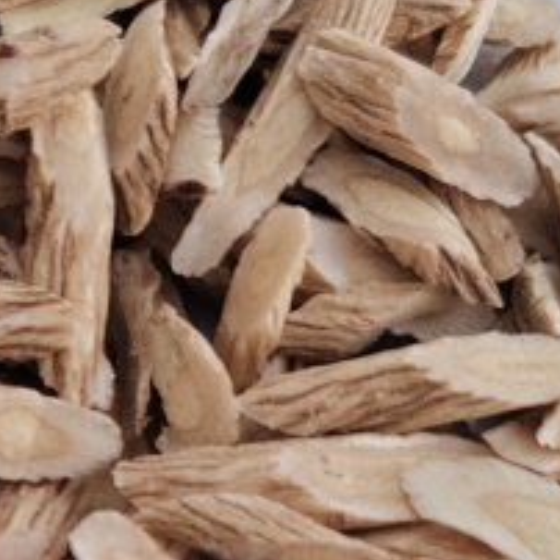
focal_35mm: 126
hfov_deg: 13.2
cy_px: 755
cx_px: -252
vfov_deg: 13.3
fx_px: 2306
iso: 5000
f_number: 1.8
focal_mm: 6.14
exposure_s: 1/50
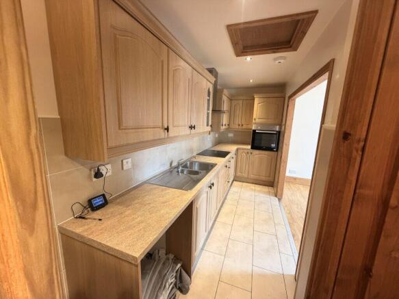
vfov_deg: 85.7
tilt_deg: -10.4
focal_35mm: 14
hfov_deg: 102.1
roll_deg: -1.5
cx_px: 200
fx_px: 161
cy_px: 150
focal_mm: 2.22
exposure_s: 1/86
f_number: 2.2
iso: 320
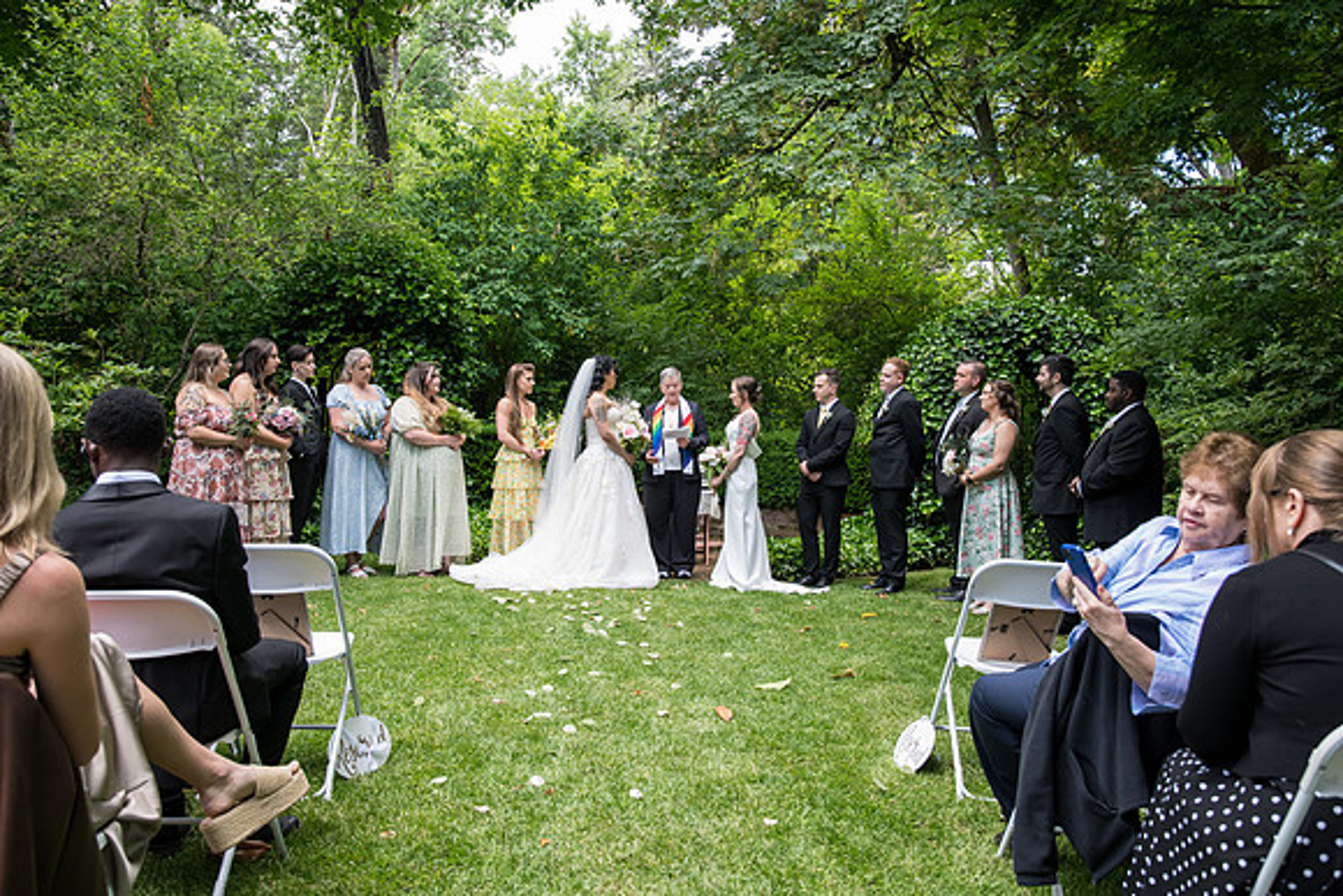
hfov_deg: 61.9
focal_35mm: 30
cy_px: 448
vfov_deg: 43.6
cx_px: 672
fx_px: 1119
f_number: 5
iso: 1000
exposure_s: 1/400
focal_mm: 30
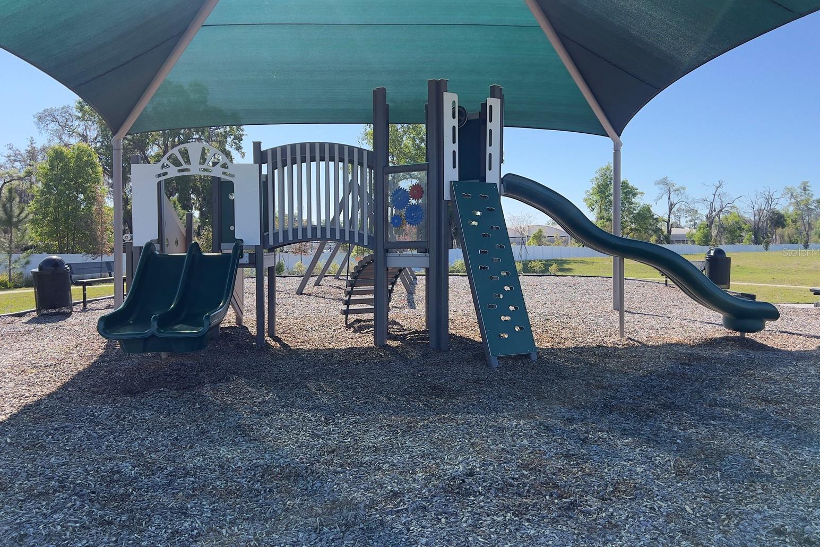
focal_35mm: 28
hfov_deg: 65.5
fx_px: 638
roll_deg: -0.1
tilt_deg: -1.9
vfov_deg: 46.4
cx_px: 408
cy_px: 252
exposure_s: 1/2083
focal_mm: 5.7
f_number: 1.5
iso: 50
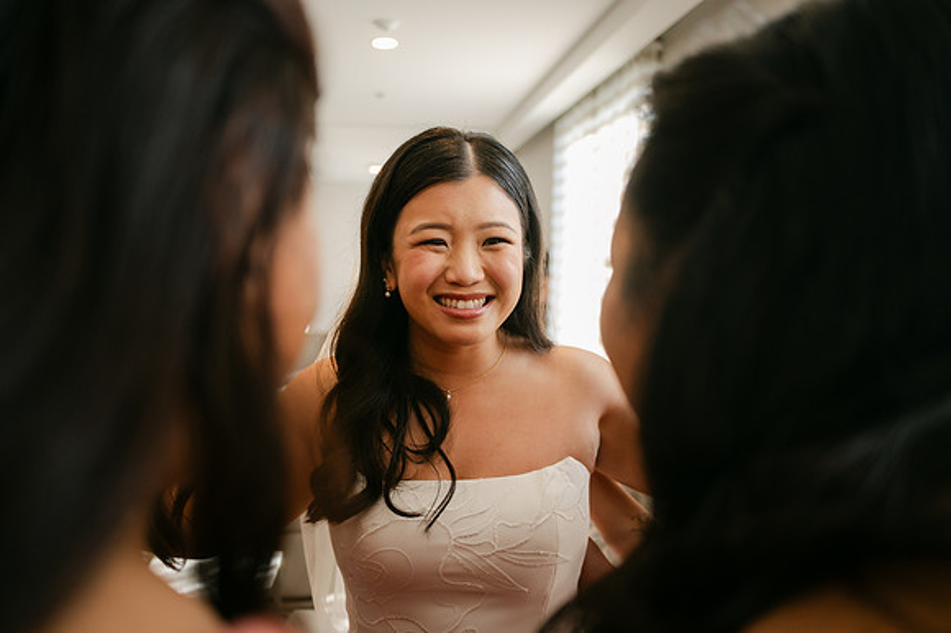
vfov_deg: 46.4
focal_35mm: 28
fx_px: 739
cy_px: 316
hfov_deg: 65.5
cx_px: 476
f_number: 2.8
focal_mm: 28
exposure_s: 1/250
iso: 1100
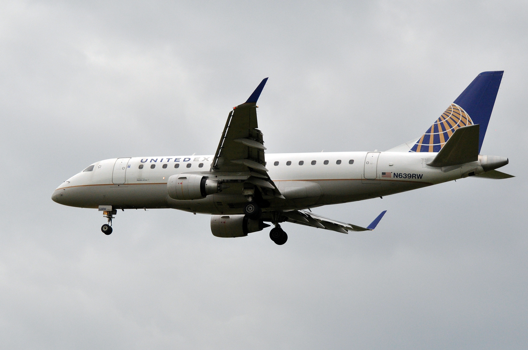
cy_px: 175
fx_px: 1648
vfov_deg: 12.1
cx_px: 264
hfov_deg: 18.2
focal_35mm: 112
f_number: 5
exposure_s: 1/3200
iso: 640
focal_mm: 75
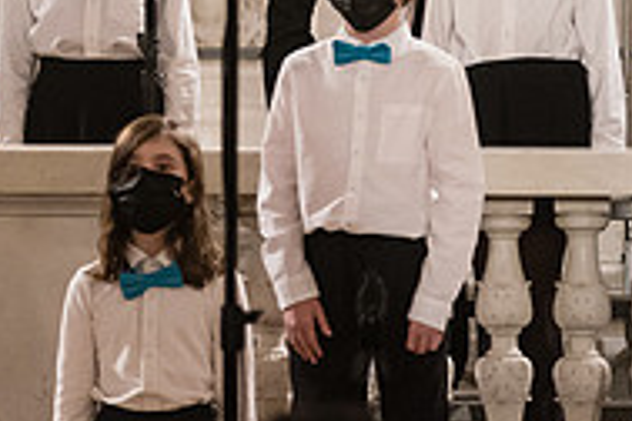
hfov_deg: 4.4
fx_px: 8128
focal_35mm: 463
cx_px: -278
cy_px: -162
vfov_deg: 3.0
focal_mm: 145
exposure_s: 1/125
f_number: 5
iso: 4000
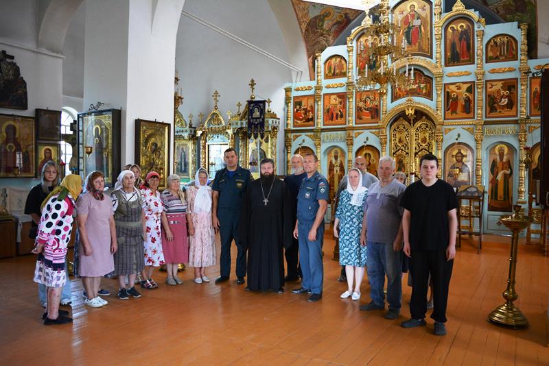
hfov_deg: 67.4
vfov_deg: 48.0
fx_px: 412
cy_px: 183
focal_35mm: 27
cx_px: 274
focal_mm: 18
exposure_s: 1/80
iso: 1600
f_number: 3.5
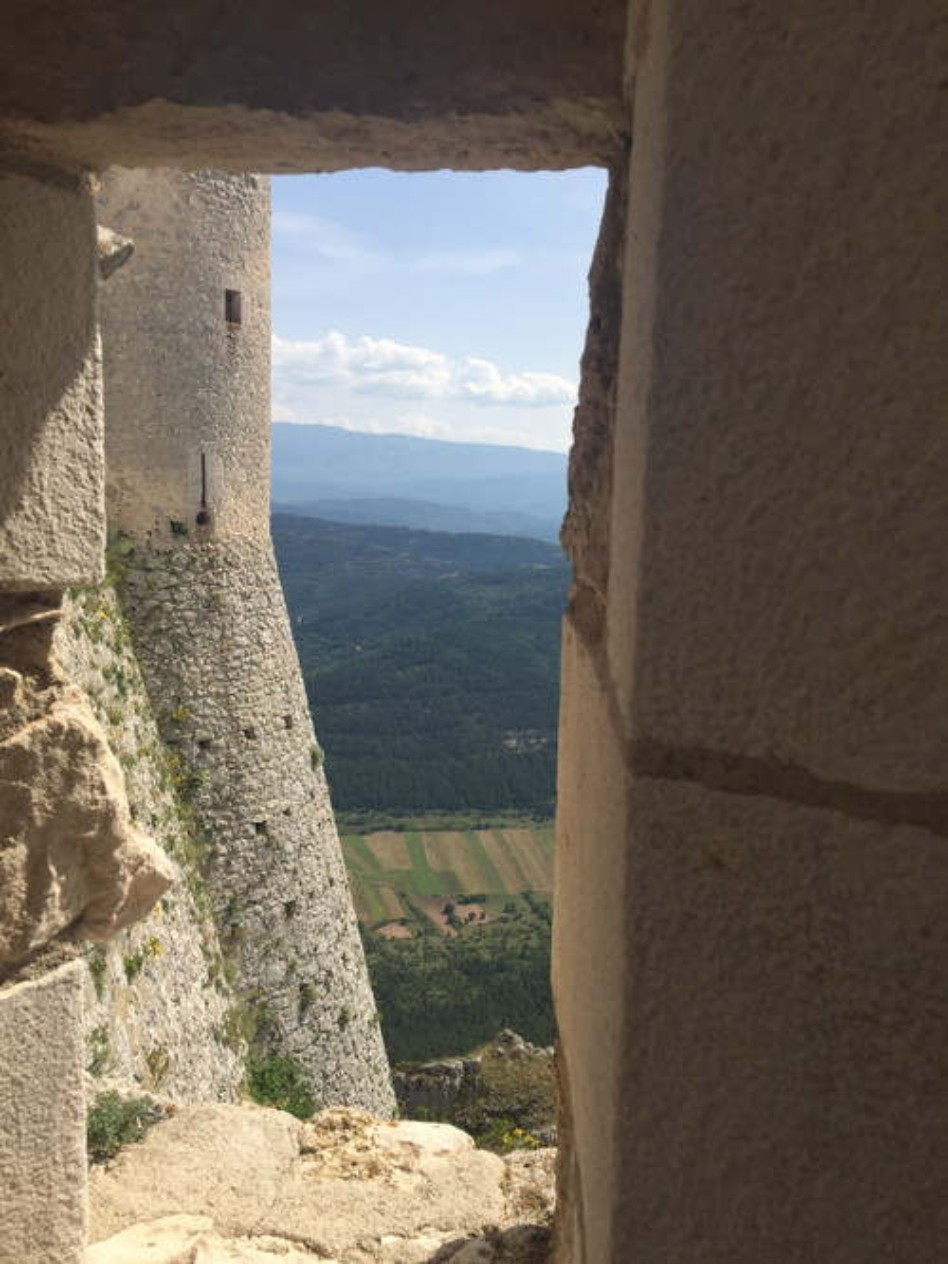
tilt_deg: -8.3
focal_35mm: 29
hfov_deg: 48.2
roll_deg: -1.6
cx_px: 474
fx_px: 1059
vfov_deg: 61.7
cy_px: 632
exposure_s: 1/2639
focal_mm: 4.15
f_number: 2.2
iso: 32
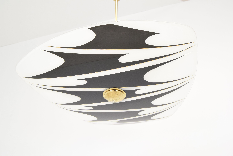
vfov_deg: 34.3
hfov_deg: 49.5
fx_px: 253
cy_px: 78
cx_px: 116
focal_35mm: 39
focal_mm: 26
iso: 1600
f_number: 6.3
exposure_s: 1/160
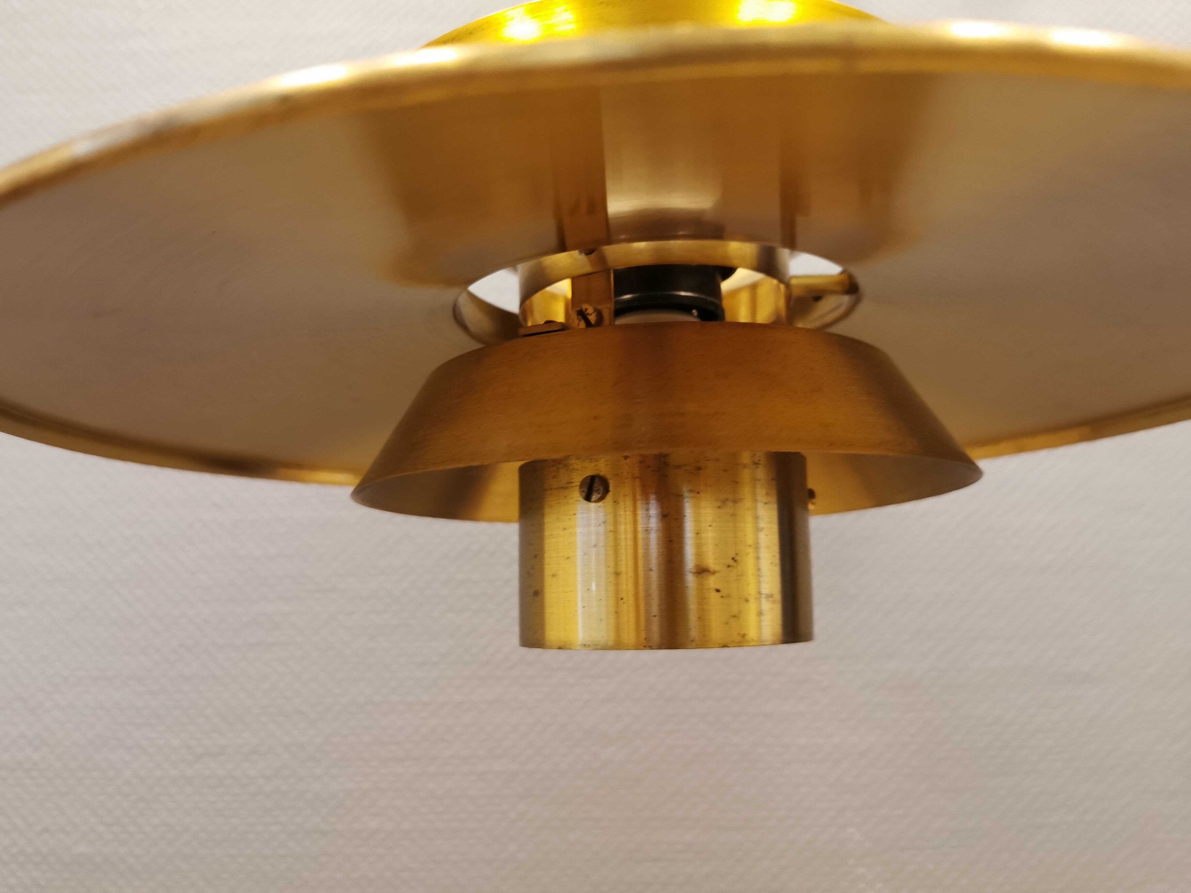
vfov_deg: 51.4
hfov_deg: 65.3
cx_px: 596
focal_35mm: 27
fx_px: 929
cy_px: 446
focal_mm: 5.56
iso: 320
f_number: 1.6
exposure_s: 1/50
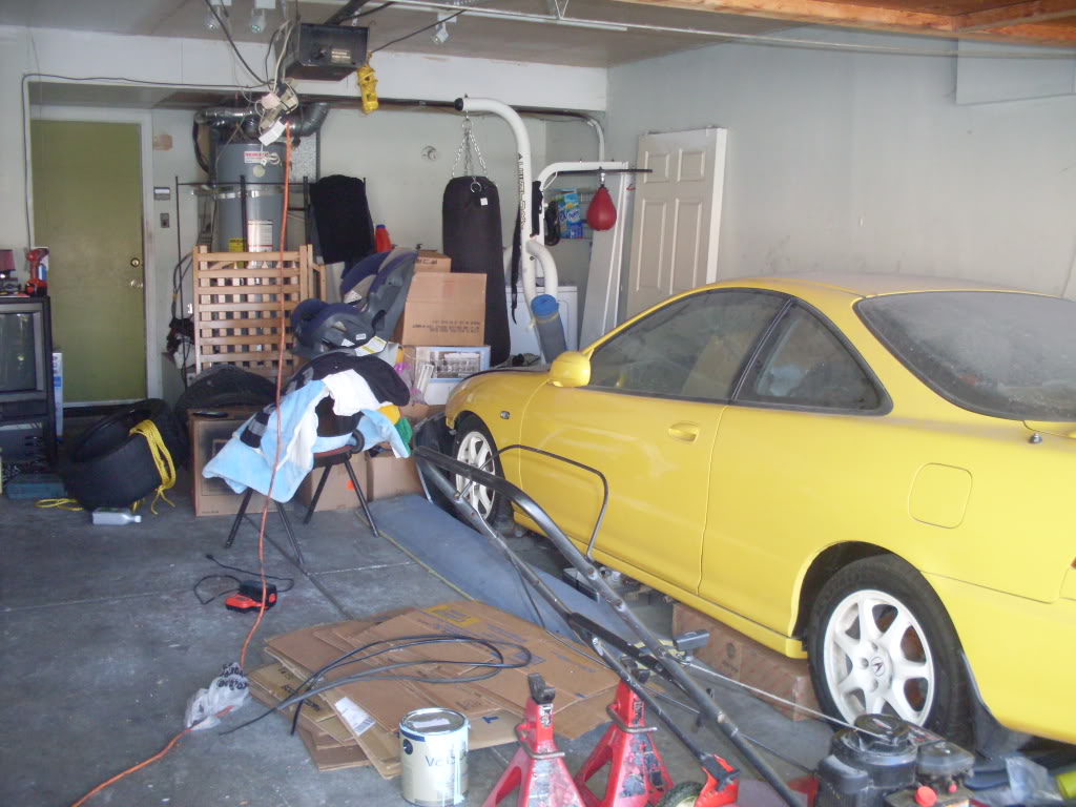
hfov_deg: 49.0
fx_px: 1181
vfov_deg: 37.7
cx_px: 538
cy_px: 404
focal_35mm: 38
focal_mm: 6.3
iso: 160
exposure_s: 1/45
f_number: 2.8
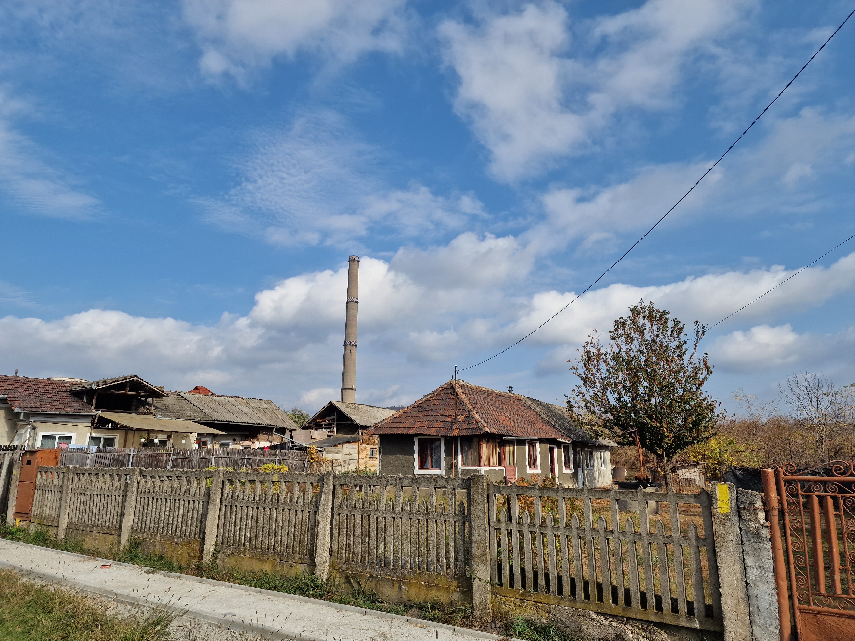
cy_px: 320
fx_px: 568
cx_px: 428
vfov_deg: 58.9
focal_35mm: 23
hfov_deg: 73.9
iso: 50
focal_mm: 6.4
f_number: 1.8
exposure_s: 1/1700
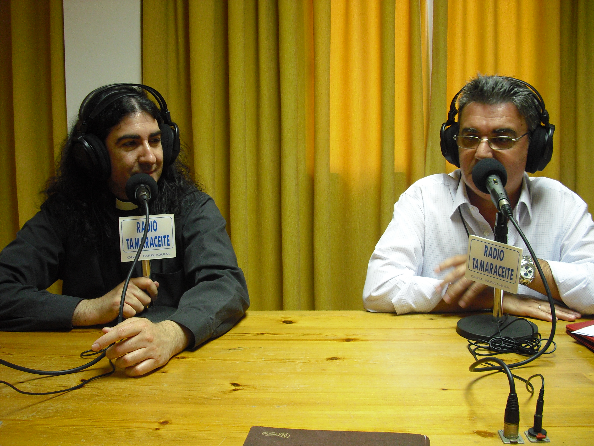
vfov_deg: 37.7
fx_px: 652
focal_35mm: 38
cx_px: 297
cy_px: 223
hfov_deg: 49.0
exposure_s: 1/25
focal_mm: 6.2
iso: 200
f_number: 2.8
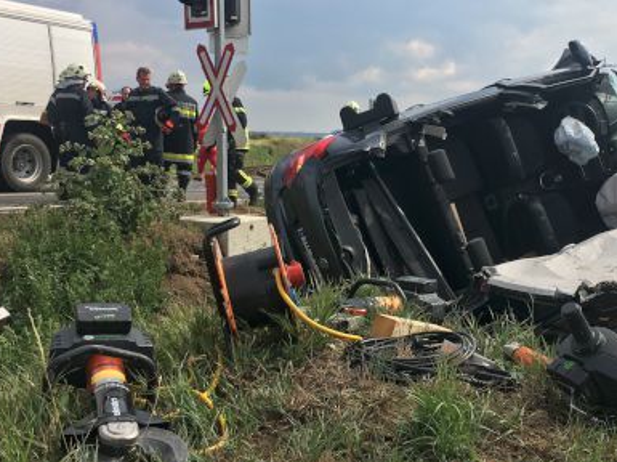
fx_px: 873
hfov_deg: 38.6
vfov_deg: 29.6
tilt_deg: -6.9
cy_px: 235
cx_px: 401
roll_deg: +0.5
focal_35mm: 49
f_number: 2.2
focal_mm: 4.15
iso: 25
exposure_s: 1/1241
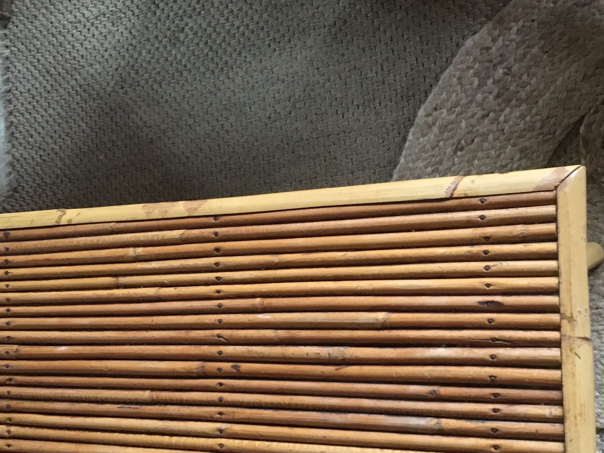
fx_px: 803
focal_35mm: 46
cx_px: 330
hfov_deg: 41.2
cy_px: 275
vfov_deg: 31.4
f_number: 2.2
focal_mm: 4.15
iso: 320
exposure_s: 1/17
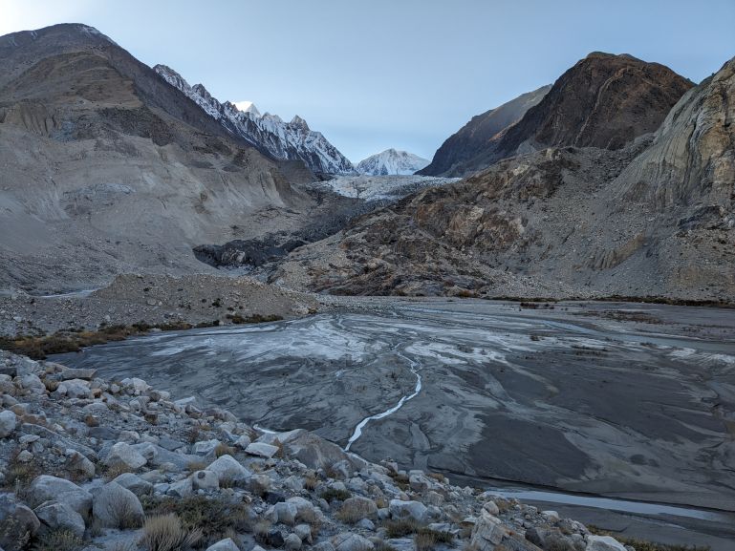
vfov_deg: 51.4
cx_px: 368
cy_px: 276
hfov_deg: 65.3
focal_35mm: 27
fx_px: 573
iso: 59
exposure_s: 1/1376
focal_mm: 4.38
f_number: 1.73
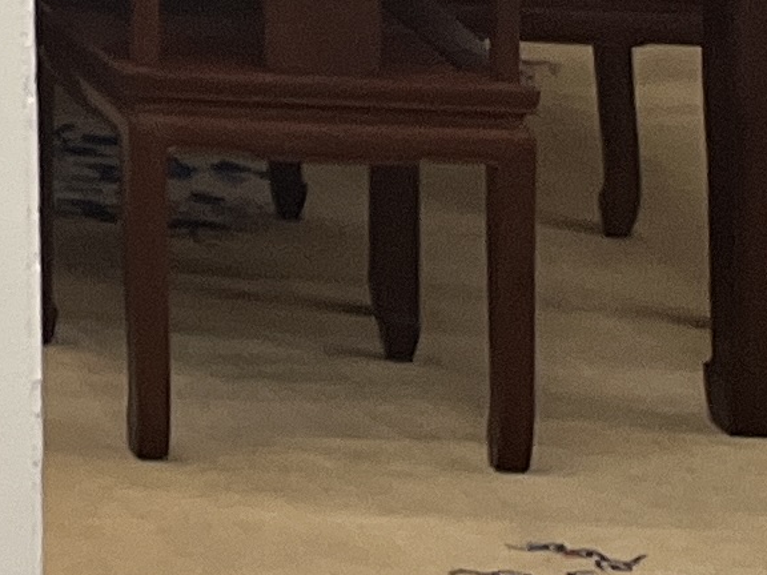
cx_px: -1803
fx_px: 4033
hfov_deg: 8.4
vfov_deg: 7.1
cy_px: -1276
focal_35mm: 182
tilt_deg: +3.4
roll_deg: +0.1
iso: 80
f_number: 1.6
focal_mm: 5.1
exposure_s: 1/60
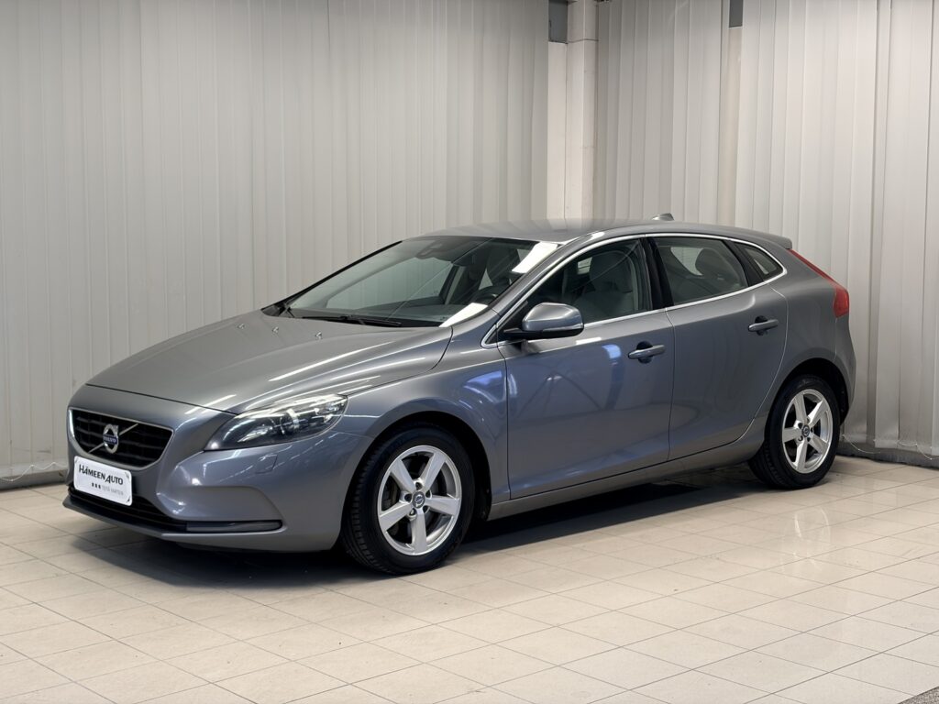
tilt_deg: -6.6
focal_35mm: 52
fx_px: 1411
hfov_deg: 36.8
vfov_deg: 28.0
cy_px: 352
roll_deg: +0.2
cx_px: 470
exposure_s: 1/50
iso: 32
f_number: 1.6
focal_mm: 5.96
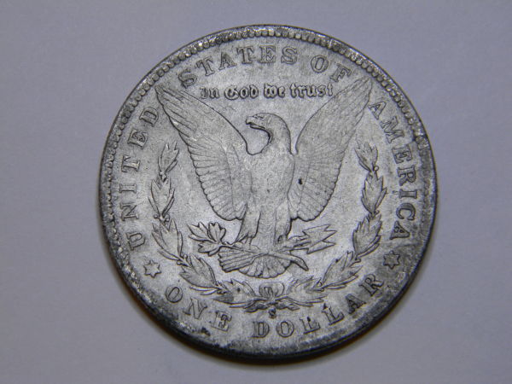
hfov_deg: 13.3
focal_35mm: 148
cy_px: 192
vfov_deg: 10.0
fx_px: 2189
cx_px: 256
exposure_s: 1/30
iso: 112
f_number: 5
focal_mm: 26.8
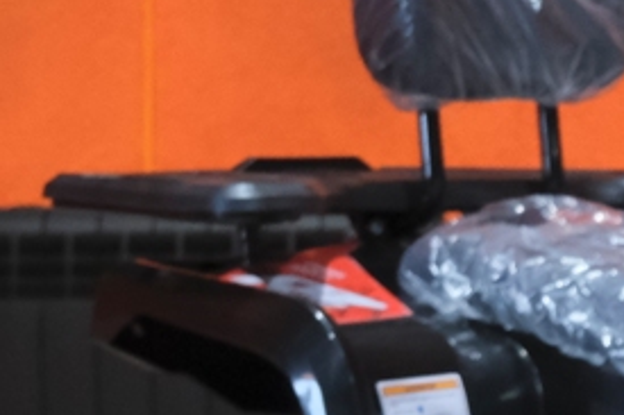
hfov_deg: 9.9
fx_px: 3534
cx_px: 858
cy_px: 319
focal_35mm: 204
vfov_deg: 6.7
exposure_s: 1/200
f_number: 4
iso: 3200
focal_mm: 23.5
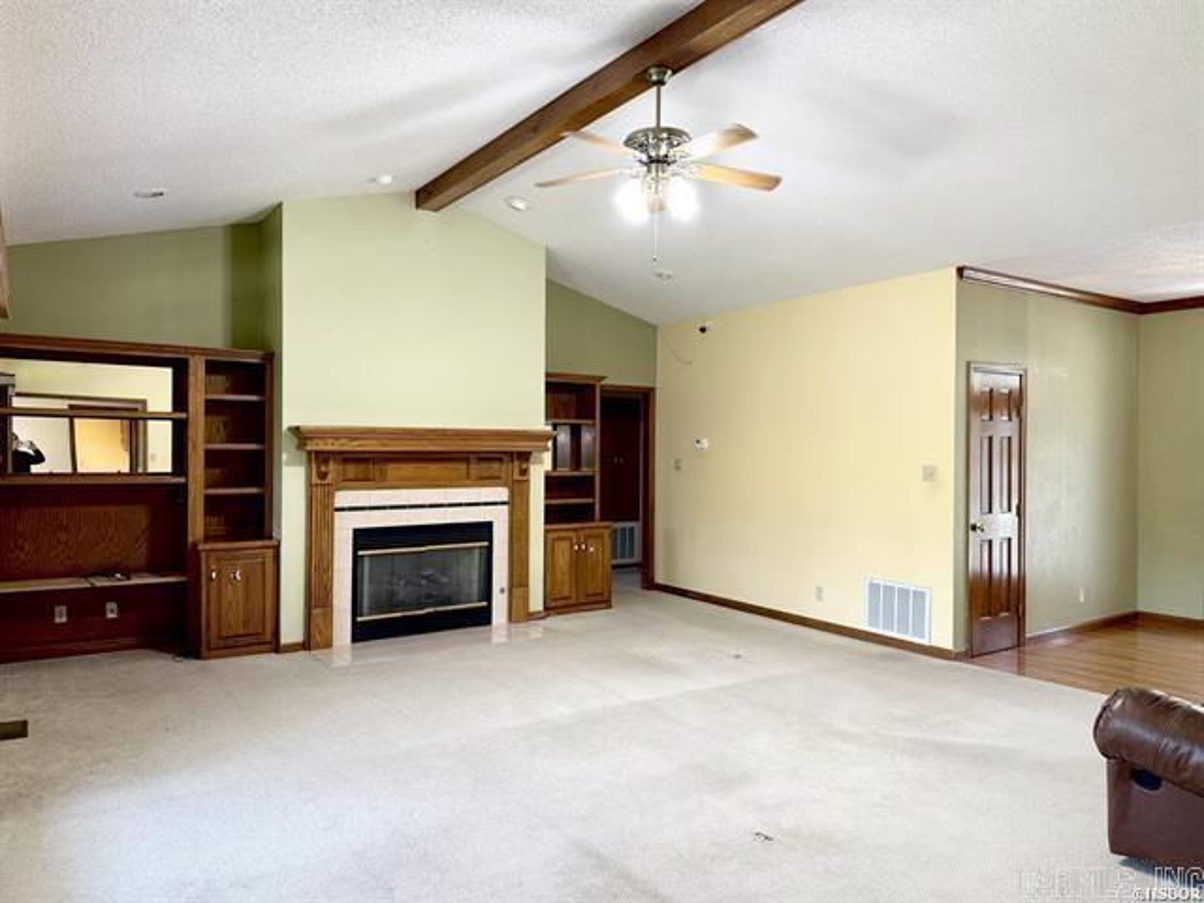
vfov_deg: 56.8
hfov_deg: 71.6
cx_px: 602
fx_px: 835
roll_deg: +0.1
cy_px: 452
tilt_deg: -0.1
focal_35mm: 24
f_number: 1.78
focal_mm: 6.76
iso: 125
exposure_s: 1/60
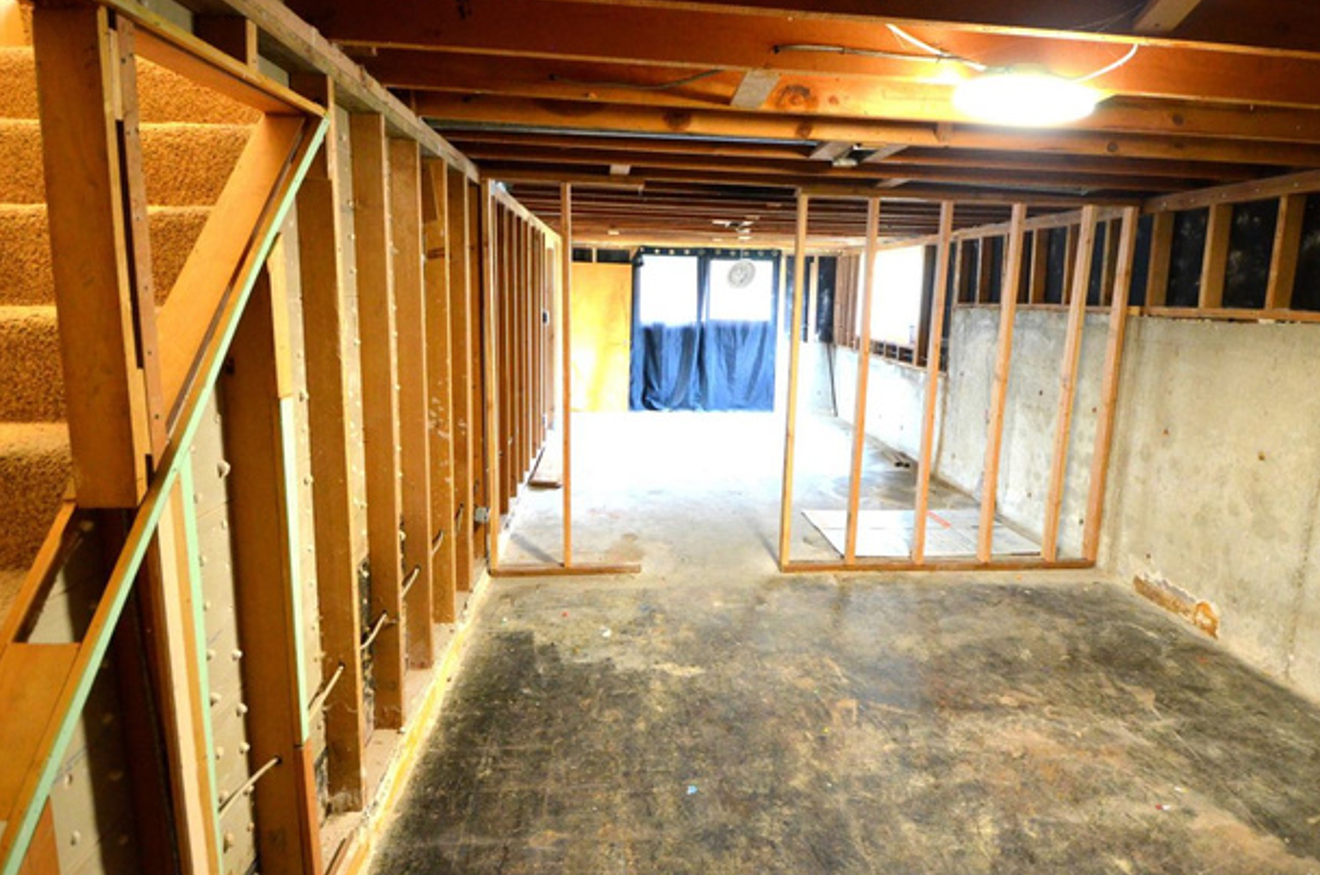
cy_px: 430
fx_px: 751
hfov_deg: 82.5
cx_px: 693
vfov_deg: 60.4
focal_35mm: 21
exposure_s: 1/30
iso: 3200
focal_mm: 13
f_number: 3.8
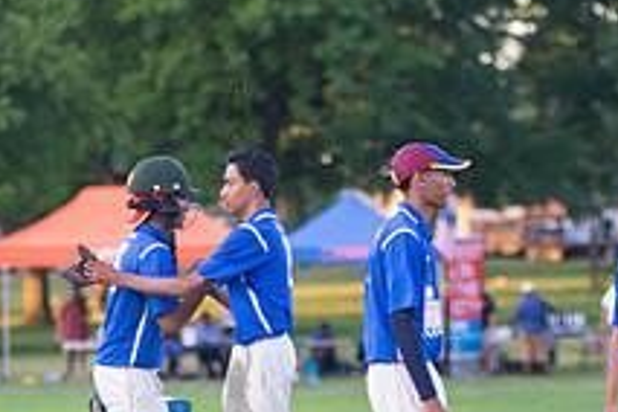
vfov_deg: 5.0
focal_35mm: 272
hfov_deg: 7.6
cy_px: 376
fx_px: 4669
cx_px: 235
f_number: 2.8
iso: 1600
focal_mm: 100
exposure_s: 1/800
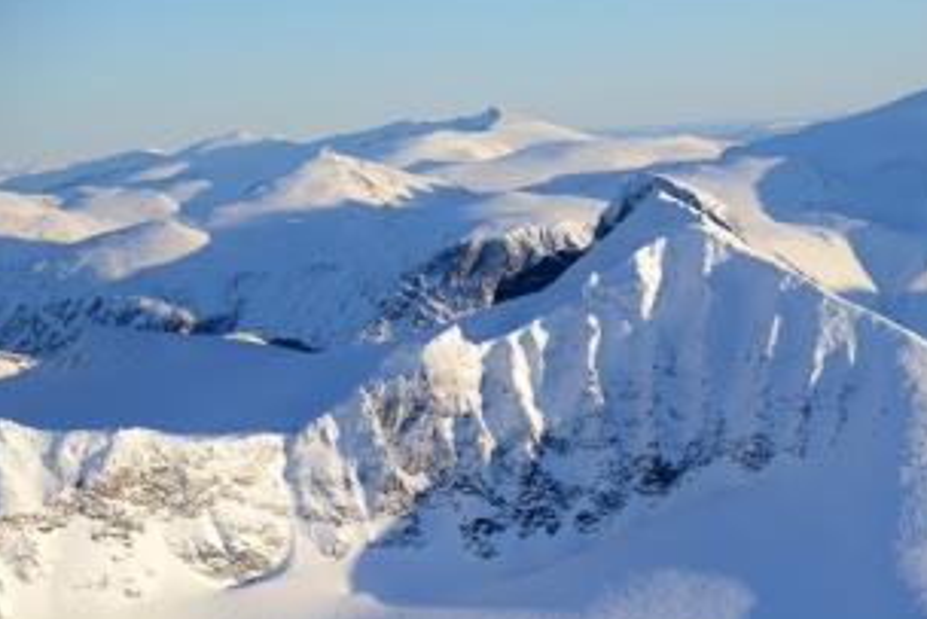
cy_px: 435
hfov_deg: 19.7
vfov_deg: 13.3
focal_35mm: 103
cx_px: 677
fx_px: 2653
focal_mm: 70
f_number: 4
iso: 800
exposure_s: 1/6400
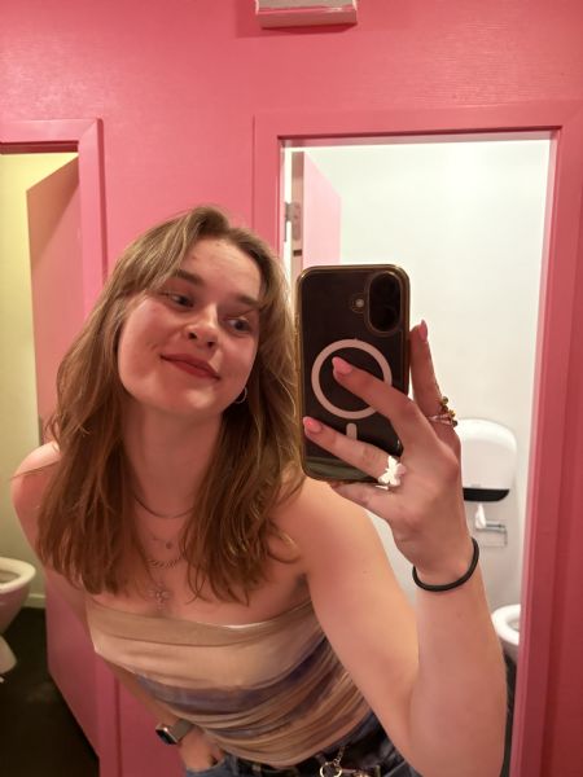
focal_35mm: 26
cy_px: 388
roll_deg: -0.5
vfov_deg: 67.3
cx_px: 292
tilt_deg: -7.2
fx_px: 584
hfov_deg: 53.1
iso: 500
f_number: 1.6
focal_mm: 5.96
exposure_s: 1/33
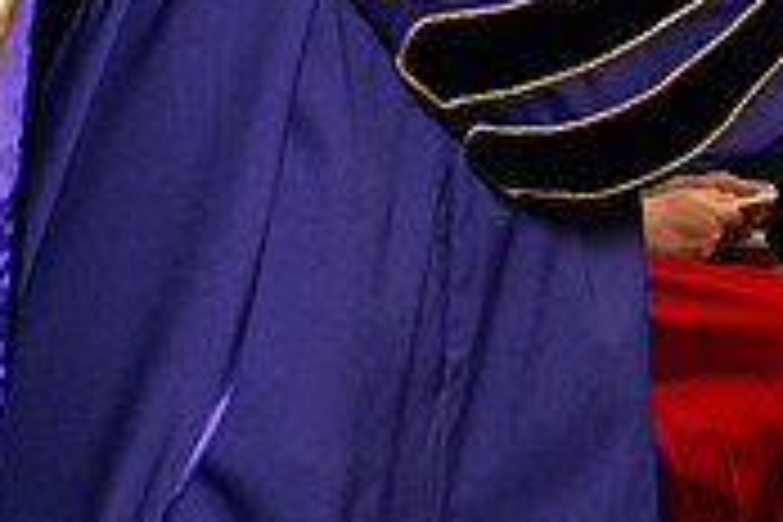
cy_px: -304
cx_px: 716
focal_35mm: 234
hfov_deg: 8.8
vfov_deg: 5.8
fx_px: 5089
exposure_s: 1/200
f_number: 5
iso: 2000
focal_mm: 70
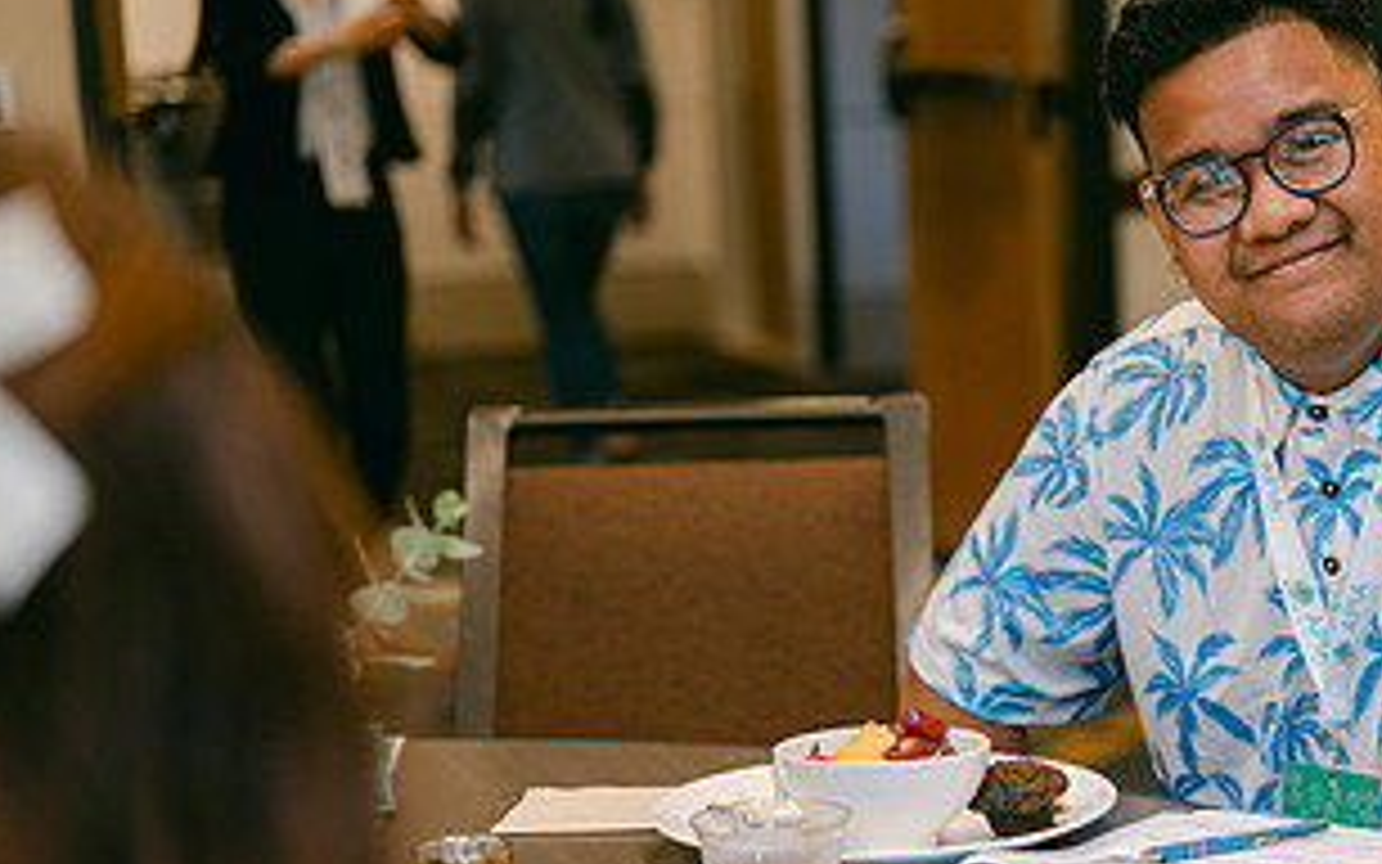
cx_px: 1278
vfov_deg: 13.5
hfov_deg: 20.9
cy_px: 608
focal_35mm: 97
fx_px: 3654
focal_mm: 50
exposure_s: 1/125
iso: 500
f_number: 2
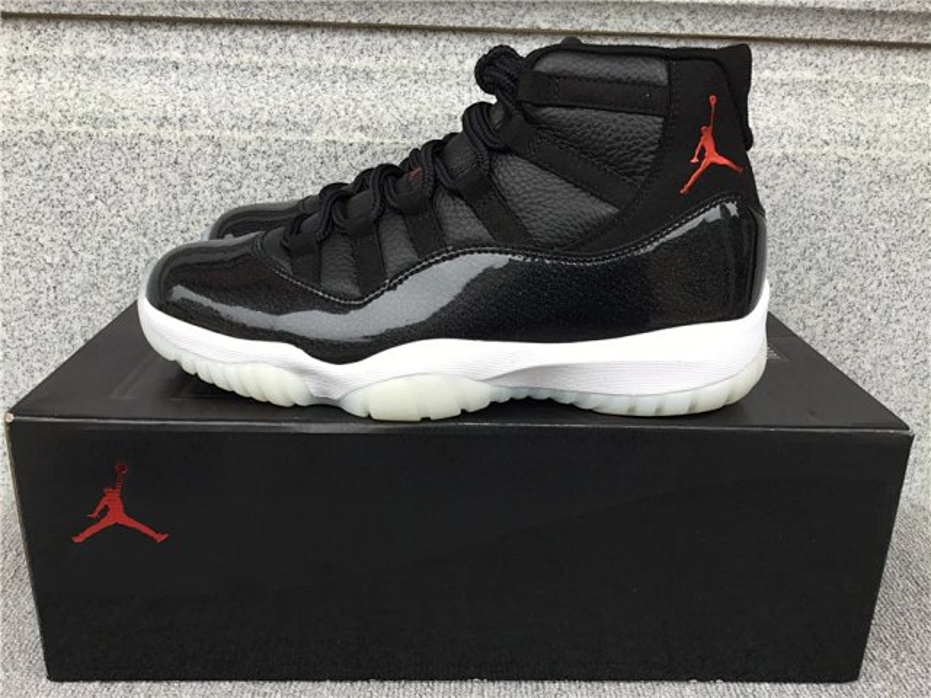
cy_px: 349
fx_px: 834
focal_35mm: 31
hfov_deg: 58.4
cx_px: 466
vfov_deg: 45.4
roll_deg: -1.5
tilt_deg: -18.5
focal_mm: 3.3
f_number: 2.4
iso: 25
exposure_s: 1/100
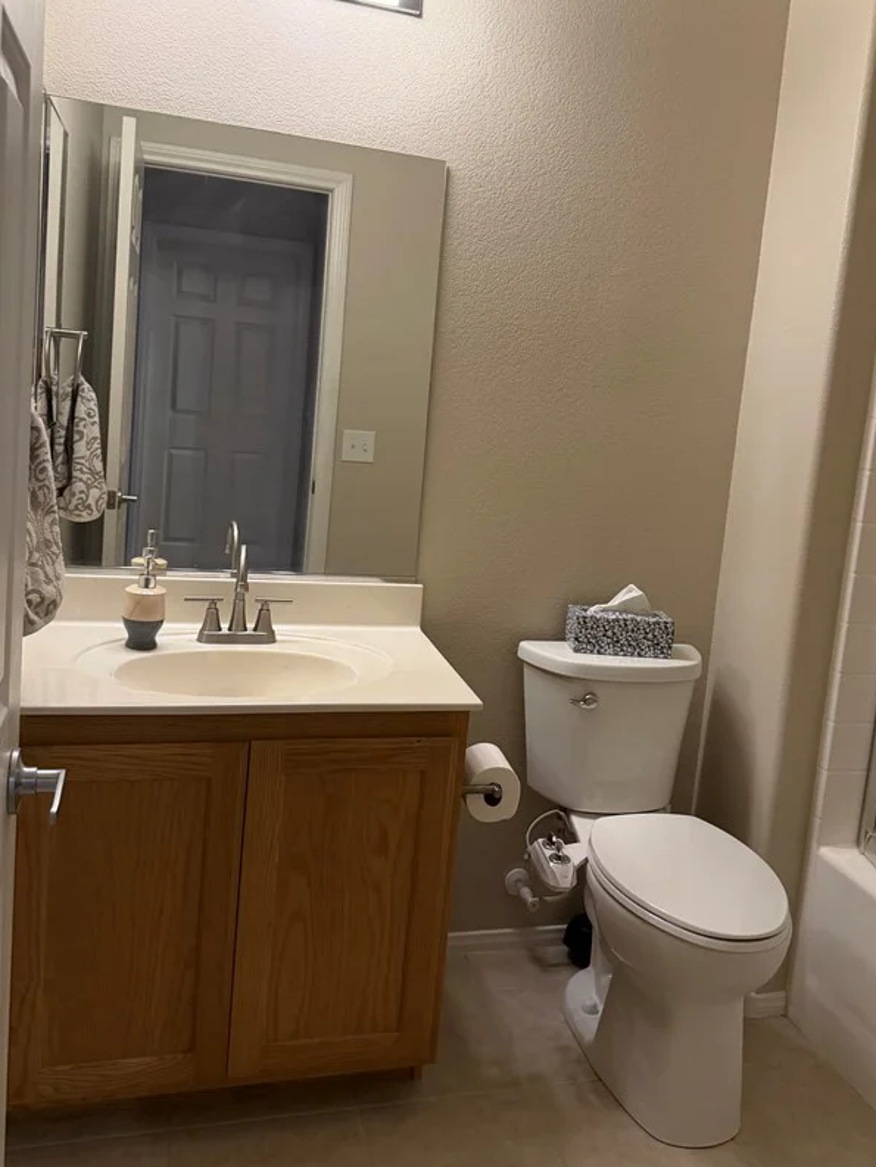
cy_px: 525
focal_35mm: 31
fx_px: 1046
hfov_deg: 45.3
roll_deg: -6.2
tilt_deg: -7.1
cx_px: 509
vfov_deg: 58.2
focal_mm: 6.76
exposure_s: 1/60
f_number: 1.78
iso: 200
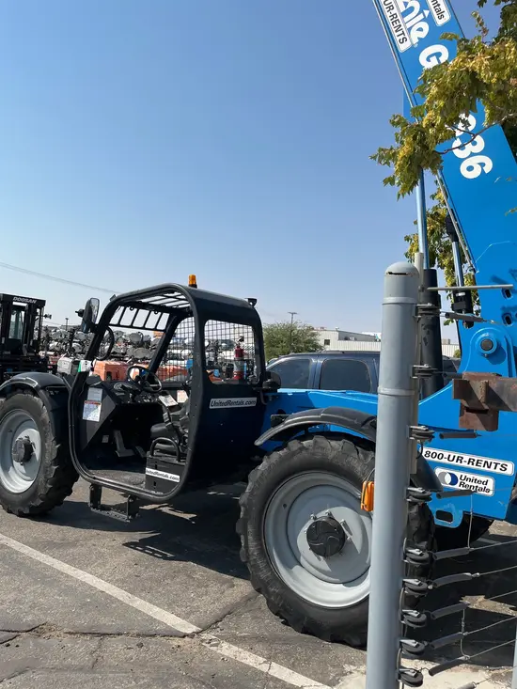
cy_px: 344
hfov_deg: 53.1
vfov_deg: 67.3
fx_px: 518
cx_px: 258
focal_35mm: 26
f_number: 1.6
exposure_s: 1/4484
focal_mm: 5.1
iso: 50
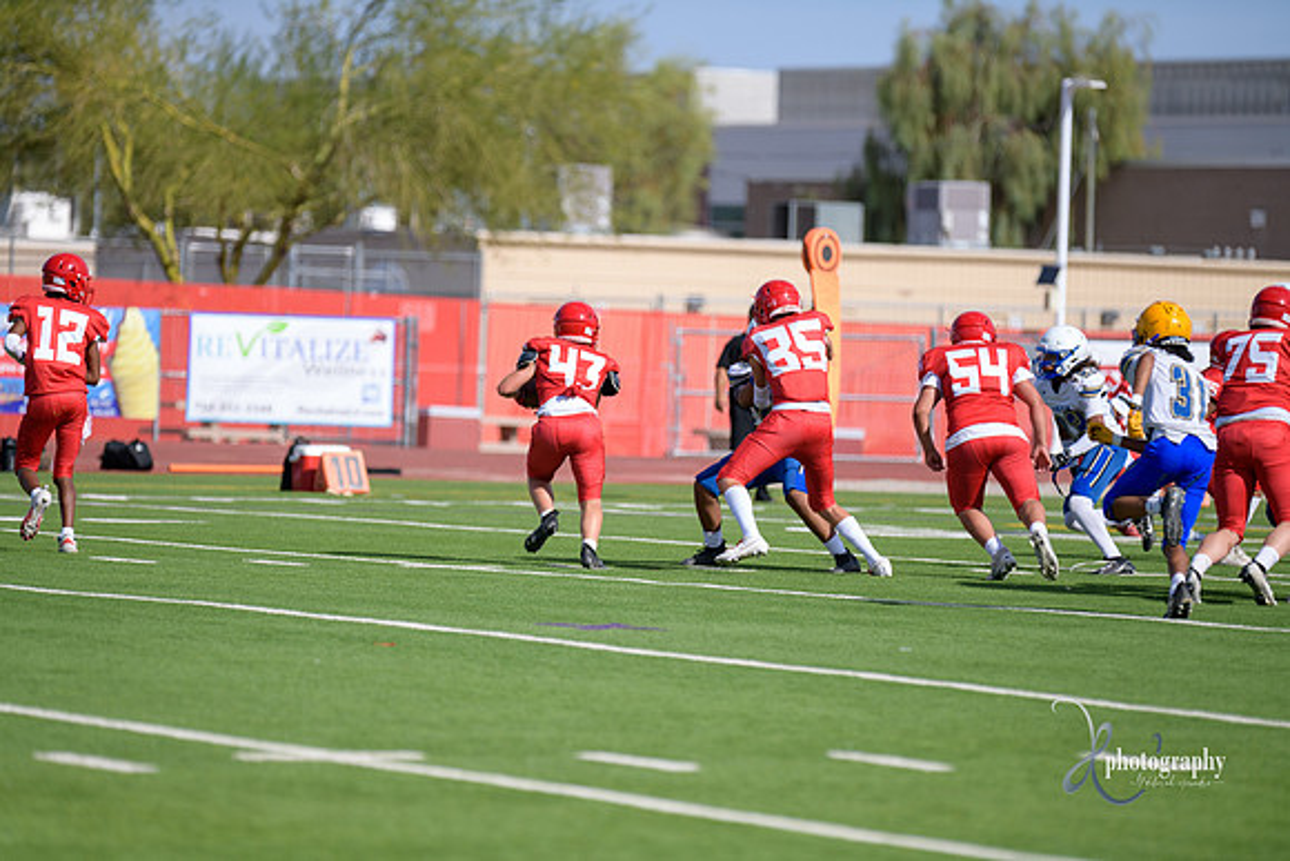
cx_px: 645
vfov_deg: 6.2
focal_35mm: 220
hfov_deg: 9.4
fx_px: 7885
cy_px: 430
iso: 200
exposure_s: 1/3200
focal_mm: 220
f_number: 2.8
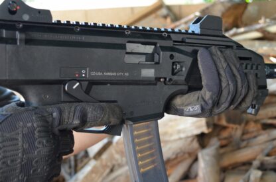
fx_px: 344
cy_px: 91
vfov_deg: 29.7
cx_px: 138
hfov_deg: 43.7
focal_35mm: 45
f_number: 5.6
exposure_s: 1/60
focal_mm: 30
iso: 800
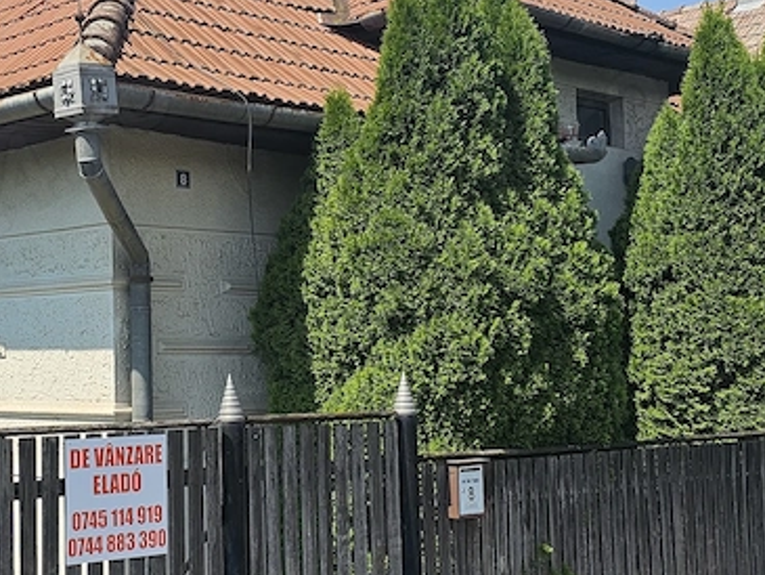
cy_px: 273
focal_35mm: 63
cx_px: 191
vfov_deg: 23.3
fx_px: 1393
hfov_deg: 30.2
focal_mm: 6.3
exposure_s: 1/752
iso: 10
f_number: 1.7
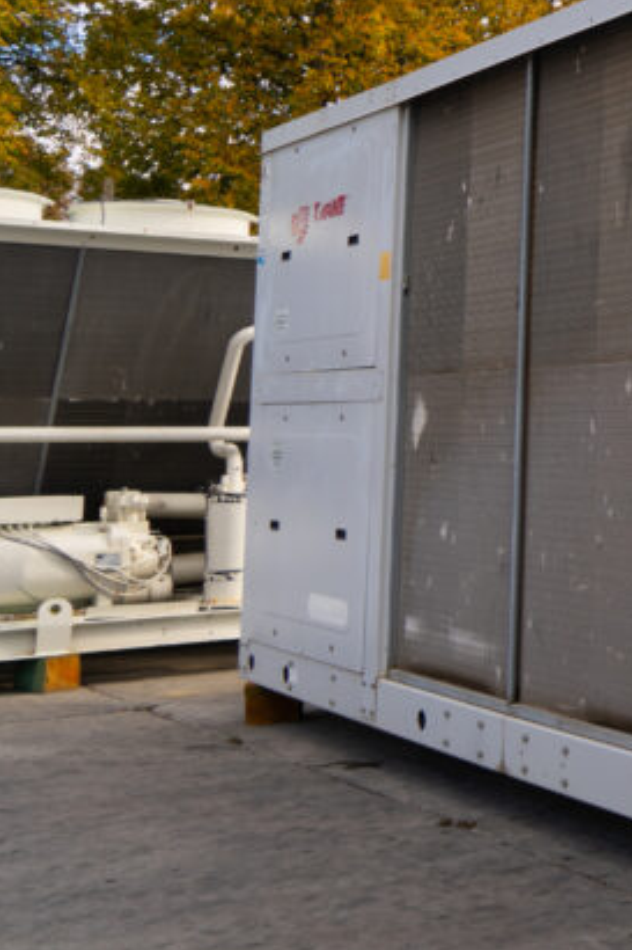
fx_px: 1581
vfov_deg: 33.2
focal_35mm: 60
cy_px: 326
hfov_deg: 18.1
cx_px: 1125
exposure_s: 1/160
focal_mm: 24
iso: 100
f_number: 7.1
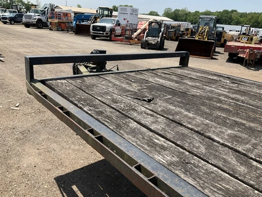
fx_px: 219
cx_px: 131
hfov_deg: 61.7
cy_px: 98
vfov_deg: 48.2
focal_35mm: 29
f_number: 1.8
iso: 25
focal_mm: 3
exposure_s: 1/1490
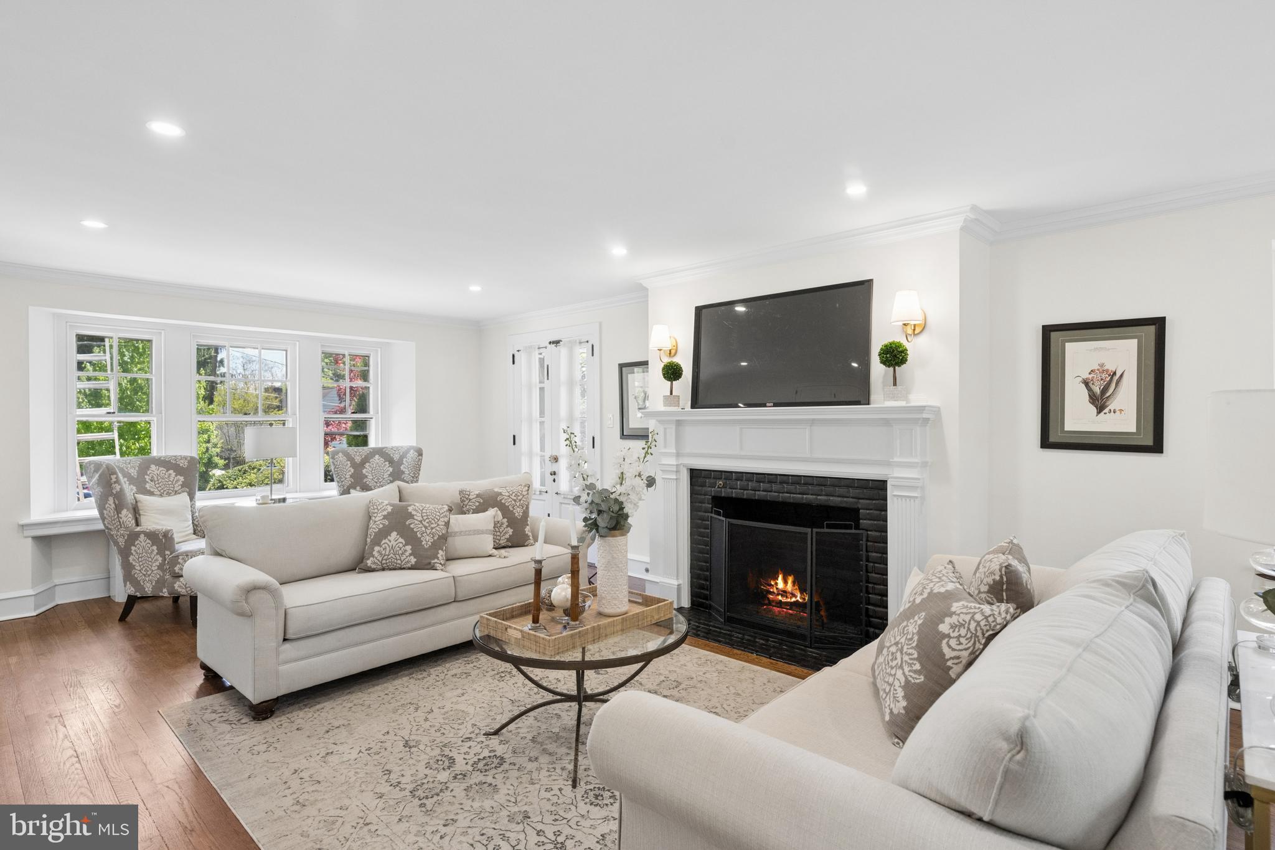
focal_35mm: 18
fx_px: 637
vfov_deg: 67.4
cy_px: 425
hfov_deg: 90.0
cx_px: 638
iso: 1250
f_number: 6.3
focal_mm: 18
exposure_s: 1/250
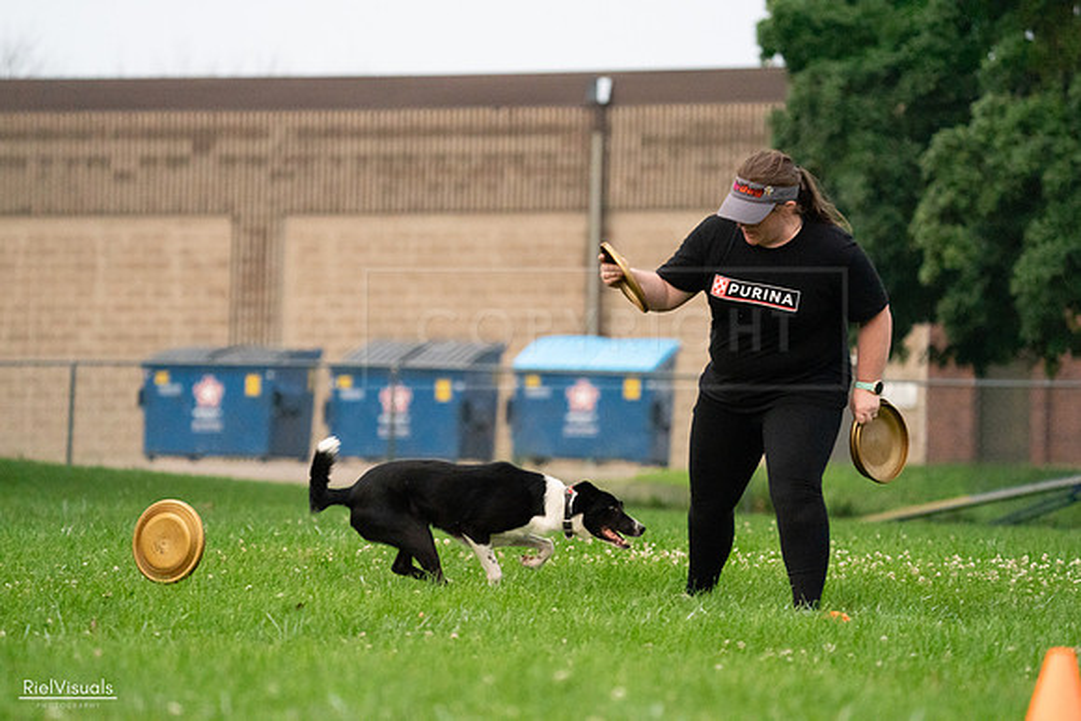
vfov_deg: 5.5
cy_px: 360
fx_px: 7508
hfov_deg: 8.2
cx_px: 540
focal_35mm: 250
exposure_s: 1/2000
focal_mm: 250
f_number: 5.6
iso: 6400
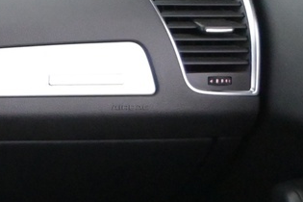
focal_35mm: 150
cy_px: 253
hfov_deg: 11.1
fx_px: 1265
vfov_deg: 9.0
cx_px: -467
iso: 3600
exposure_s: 1/30
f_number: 3.8
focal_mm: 19.5
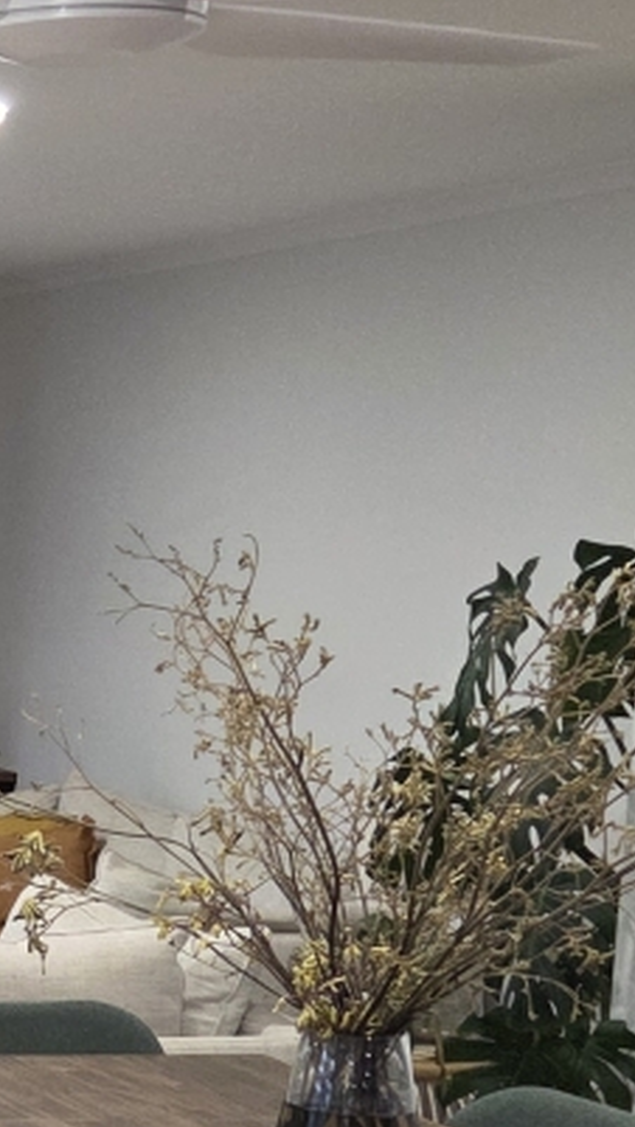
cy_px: 880
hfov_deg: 11.2
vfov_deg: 21.1
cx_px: -551
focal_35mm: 100
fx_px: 2989
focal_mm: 5.4
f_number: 1.8
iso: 320
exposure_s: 1/100
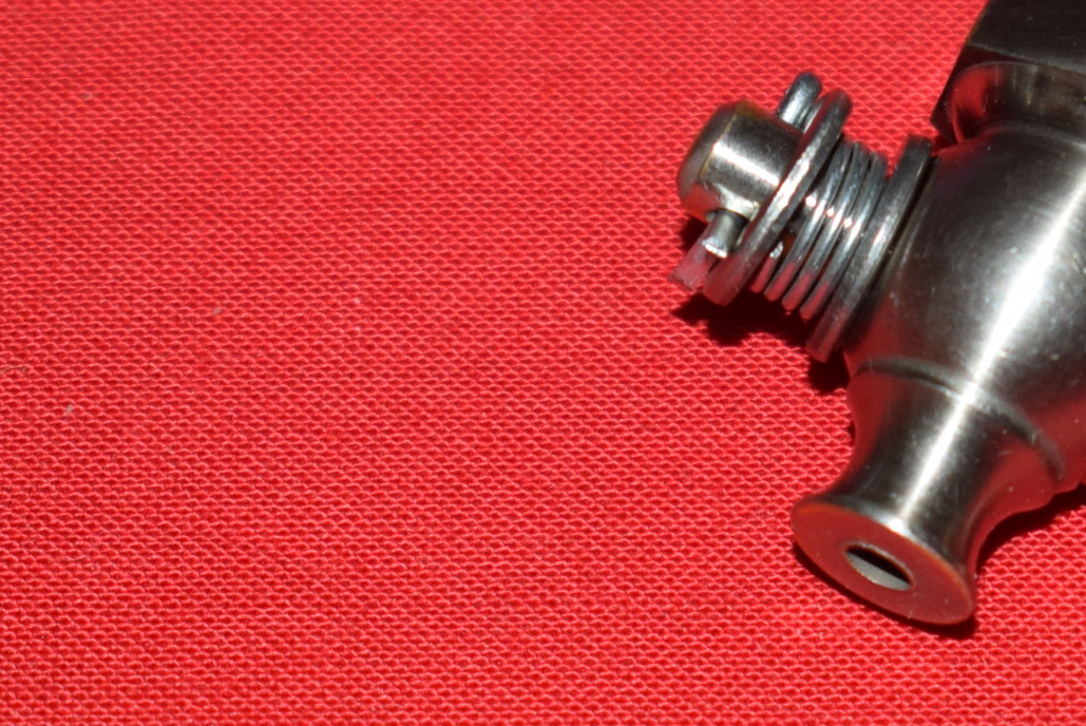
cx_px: 1079
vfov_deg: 6.3
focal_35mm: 218
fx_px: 6582
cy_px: 307
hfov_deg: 9.4
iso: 400
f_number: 5.6
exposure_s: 1/200
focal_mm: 50
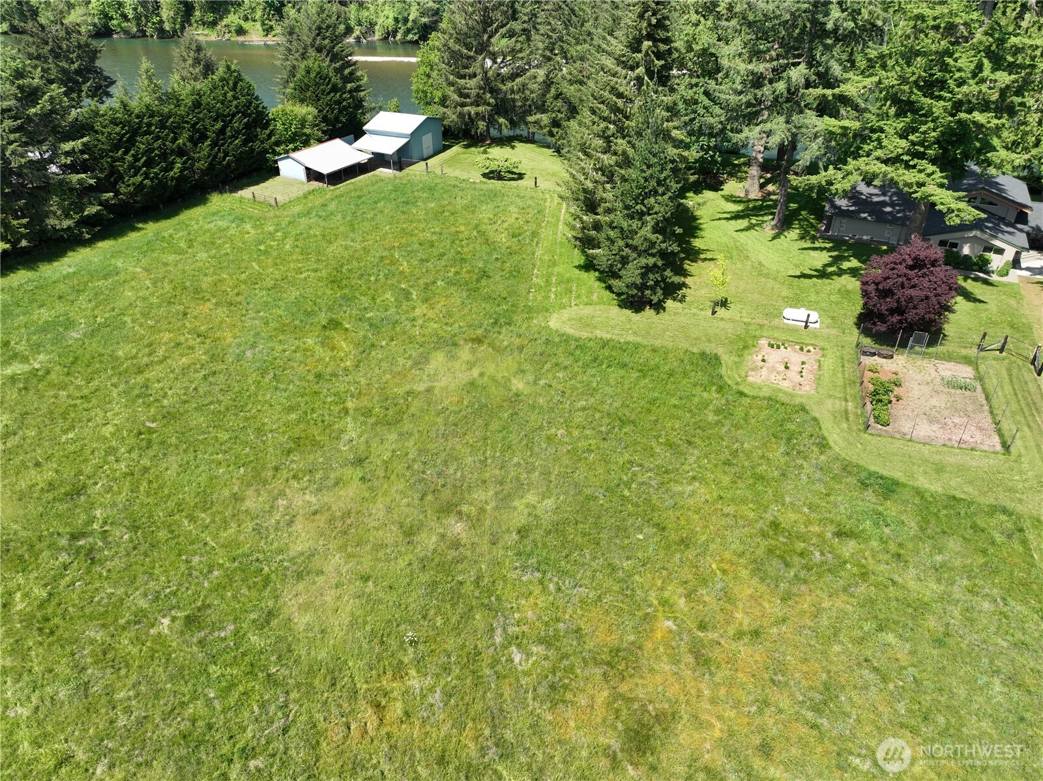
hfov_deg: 71.6
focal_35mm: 24
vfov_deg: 56.8
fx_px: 723
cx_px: 522
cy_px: 390
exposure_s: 1/1000
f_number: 2.8
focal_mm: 12.29
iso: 100
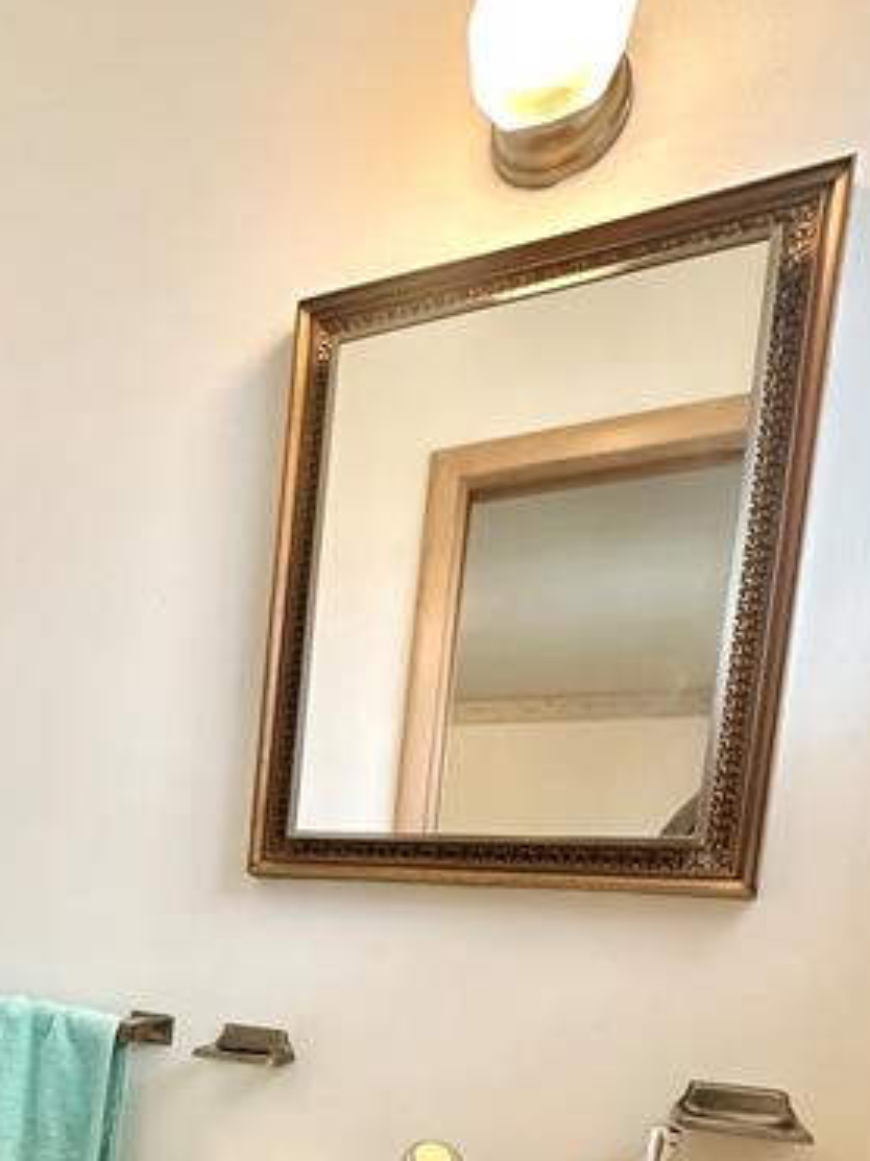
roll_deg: -3.0
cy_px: 989
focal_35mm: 29
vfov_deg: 55.5
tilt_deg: -4.8
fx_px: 972
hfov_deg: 42.2
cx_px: 16
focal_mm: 2.22
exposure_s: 1/60
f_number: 2.2
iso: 160
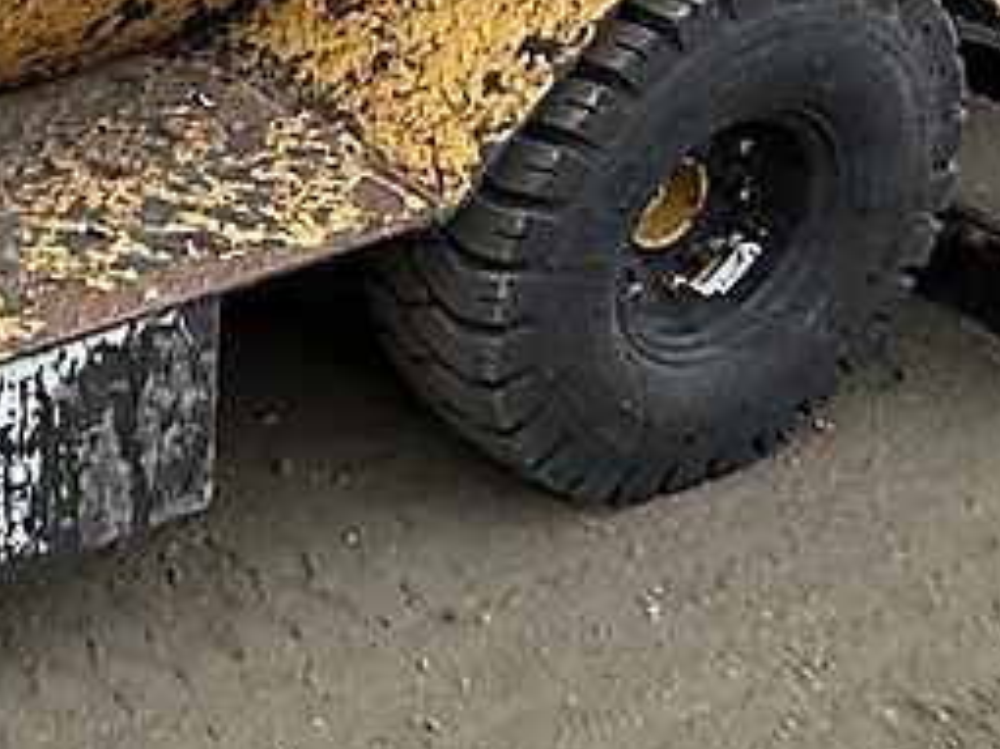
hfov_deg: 25.1
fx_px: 1906
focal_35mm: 66
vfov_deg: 21.6
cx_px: -325
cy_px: 27
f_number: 2.2
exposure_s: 1/99
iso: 160
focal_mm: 2.22
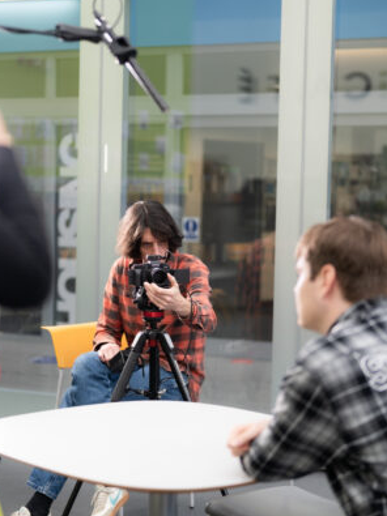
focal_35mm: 73
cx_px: 135
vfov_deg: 26.7
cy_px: 256
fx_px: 1089
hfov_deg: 20.1
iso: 250
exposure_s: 1/400
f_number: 1.4
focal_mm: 50
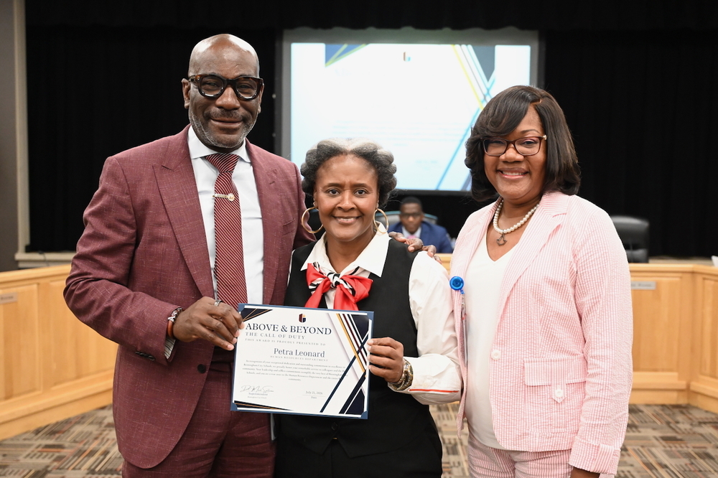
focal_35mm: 44
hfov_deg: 44.5
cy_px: 239
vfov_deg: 30.5
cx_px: 359
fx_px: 877
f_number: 4
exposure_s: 1/250
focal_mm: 44
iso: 6400
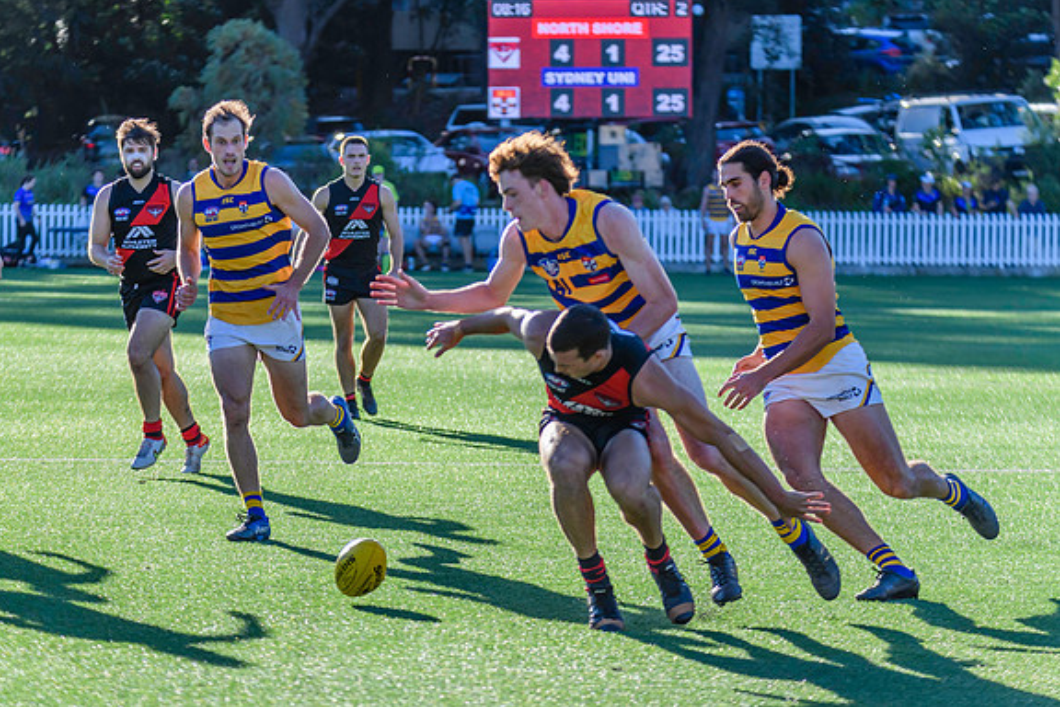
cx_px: 475
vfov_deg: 5.8
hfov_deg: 8.7
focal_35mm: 238
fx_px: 7007
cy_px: 425
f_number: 5.6
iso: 800
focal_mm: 190
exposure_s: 1/2000
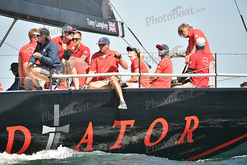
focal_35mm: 400
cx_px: 124
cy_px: 82
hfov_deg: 5.2
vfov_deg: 3.4
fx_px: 2745
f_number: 4.5
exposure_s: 1/1000
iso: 250
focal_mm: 400
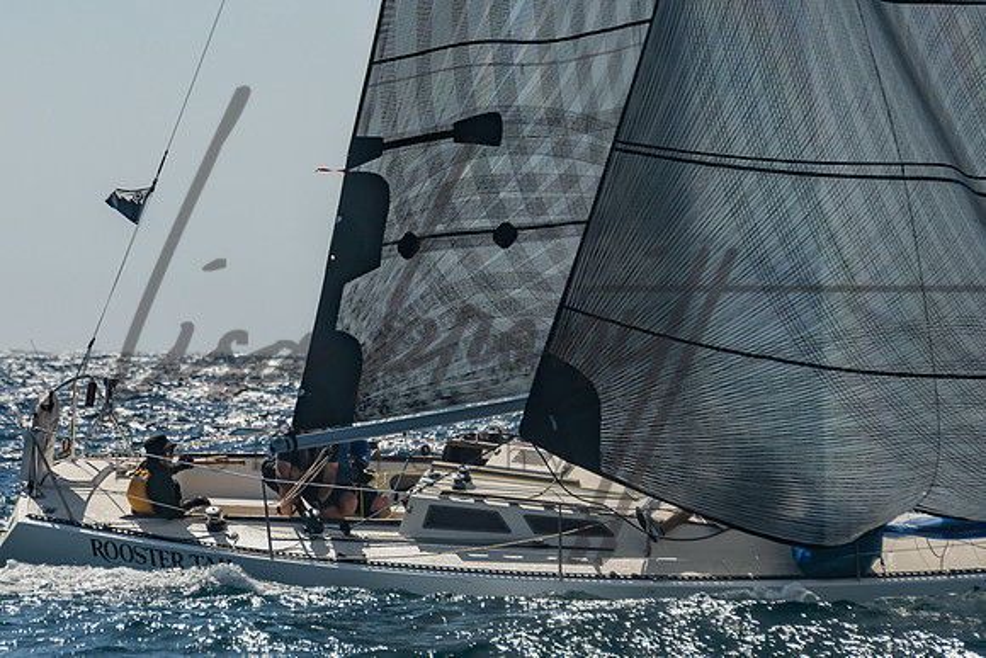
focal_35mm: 404
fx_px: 11066
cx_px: 300
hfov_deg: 5.1
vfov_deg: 3.4
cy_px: 324
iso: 160
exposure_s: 1/1000
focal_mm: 180
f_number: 6.3
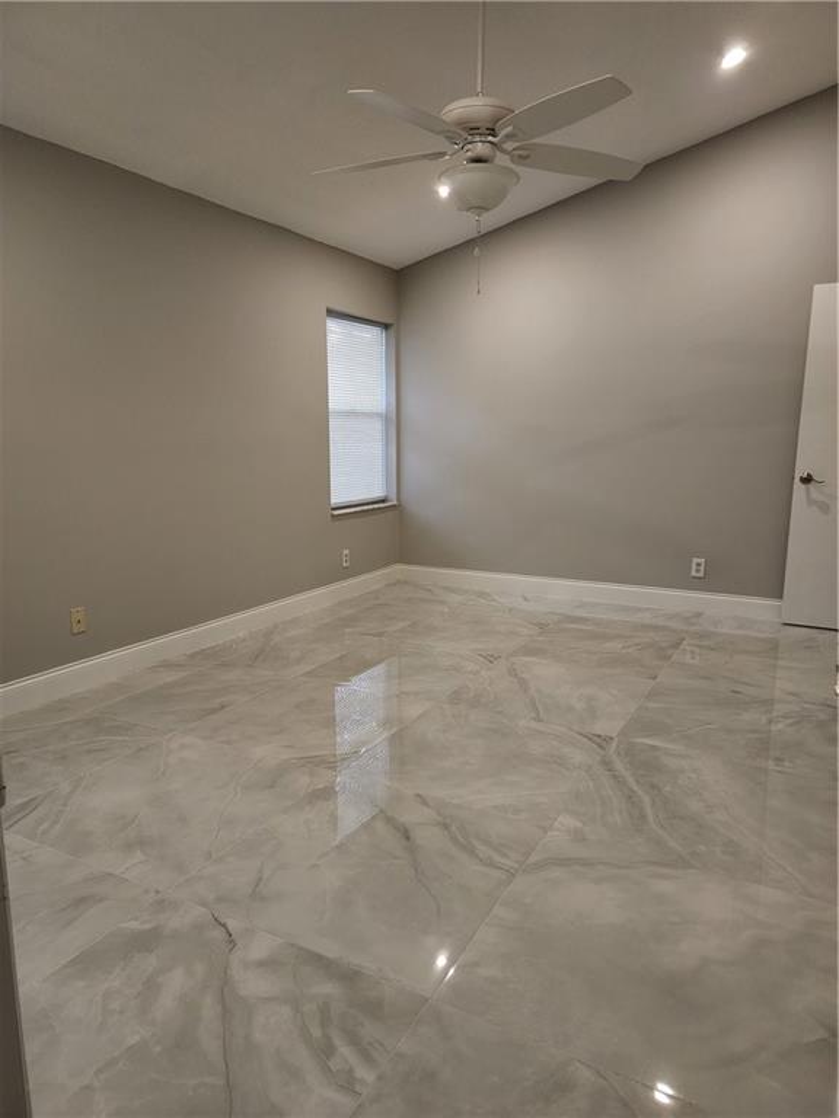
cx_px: 420
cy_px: 559
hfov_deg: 58.9
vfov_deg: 73.9
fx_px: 743
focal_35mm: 23
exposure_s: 1/120
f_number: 1.8
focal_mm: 6.4
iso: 320
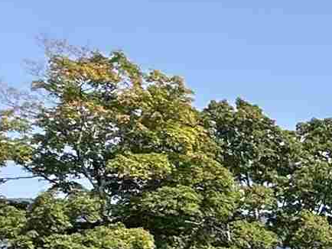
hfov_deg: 13.3
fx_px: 950
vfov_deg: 13.5
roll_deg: -0.2
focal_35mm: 99
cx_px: 840
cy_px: 436
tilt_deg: -7.7
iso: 40
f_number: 2.2
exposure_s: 1/739
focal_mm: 2.22
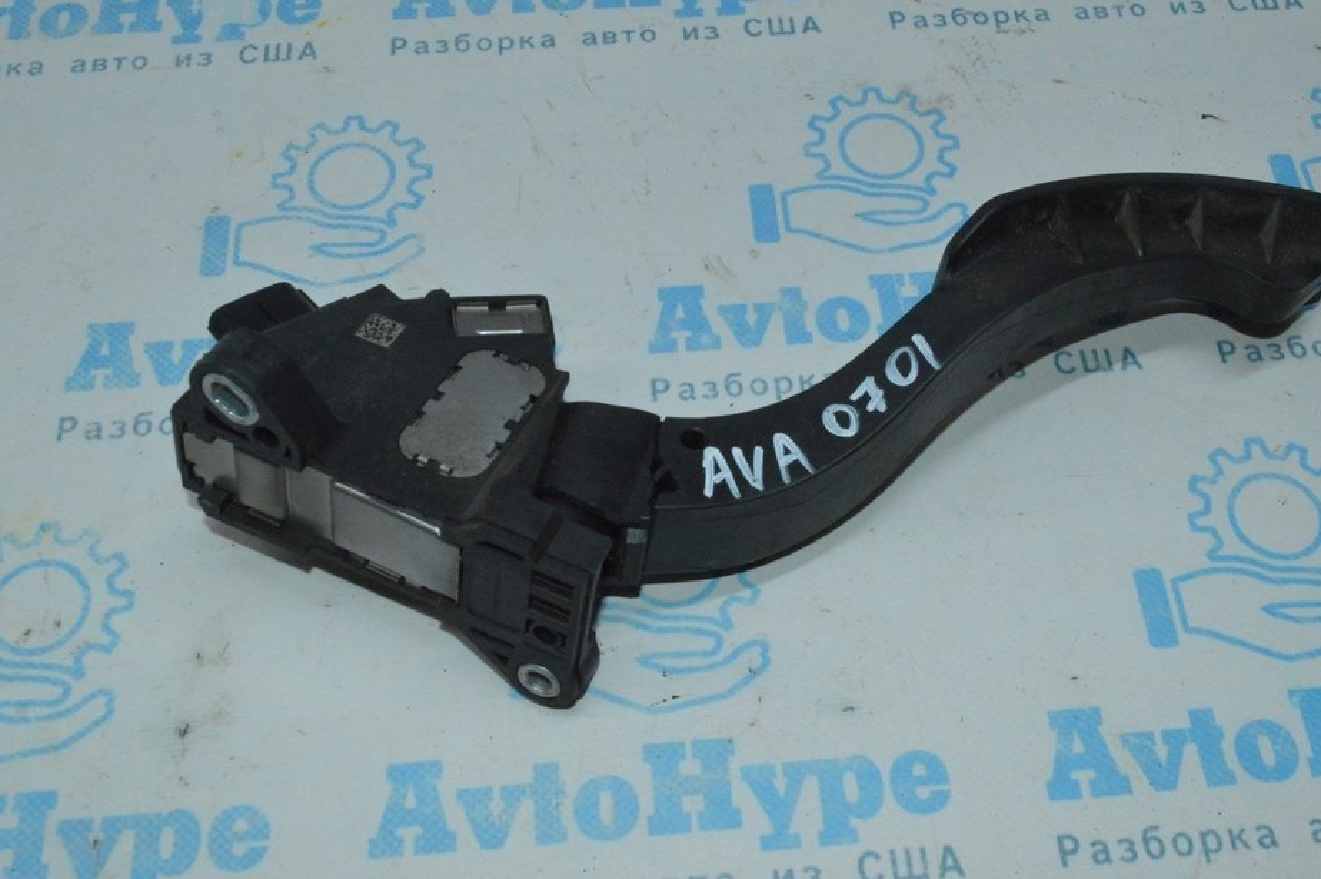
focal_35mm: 42
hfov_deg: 46.9
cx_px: 682
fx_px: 1524
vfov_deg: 32.2
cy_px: 411
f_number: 16
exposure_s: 1/200
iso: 4500
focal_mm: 25
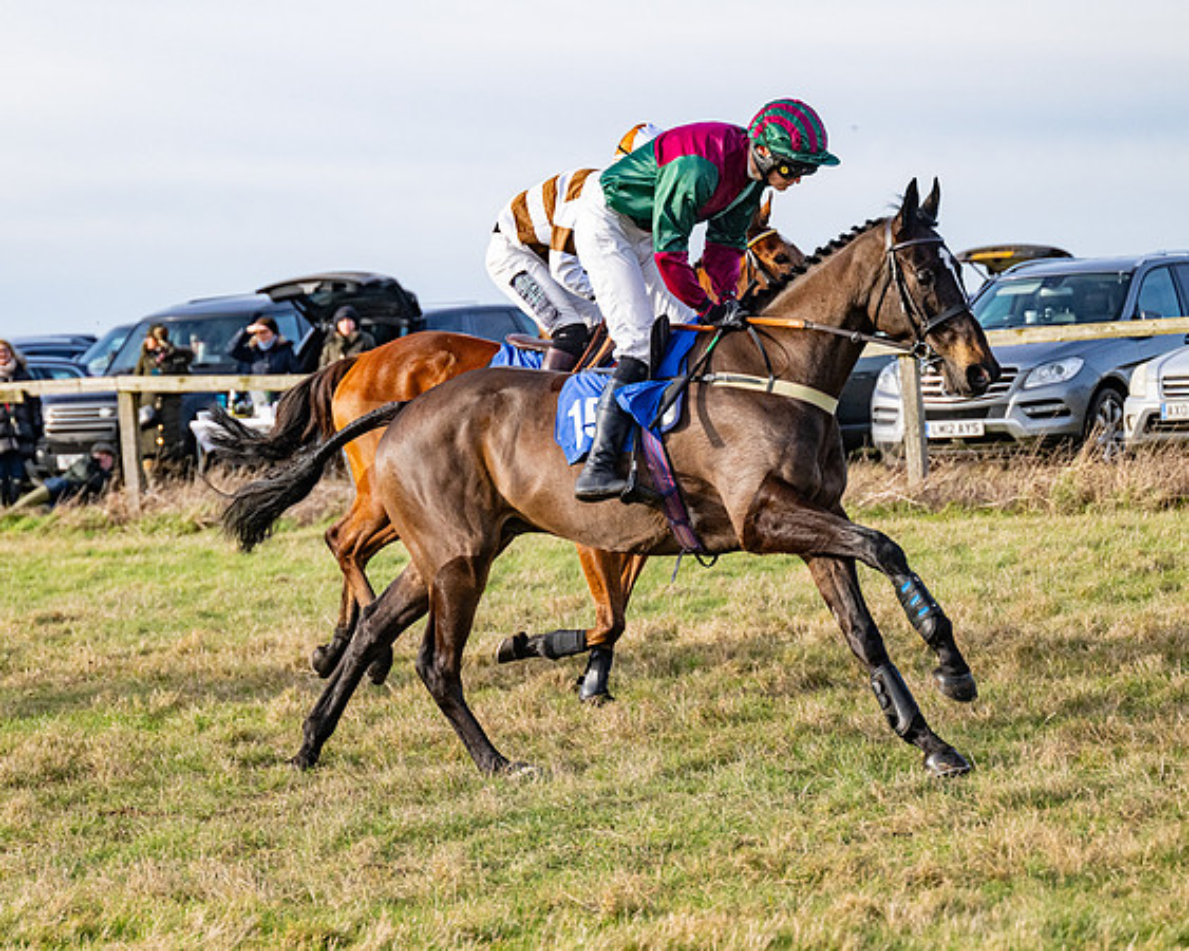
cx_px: 376
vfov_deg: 11.8
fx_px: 4583
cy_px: 468
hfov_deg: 14.7
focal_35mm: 130
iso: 800
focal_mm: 98
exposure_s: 1/6400
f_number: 4
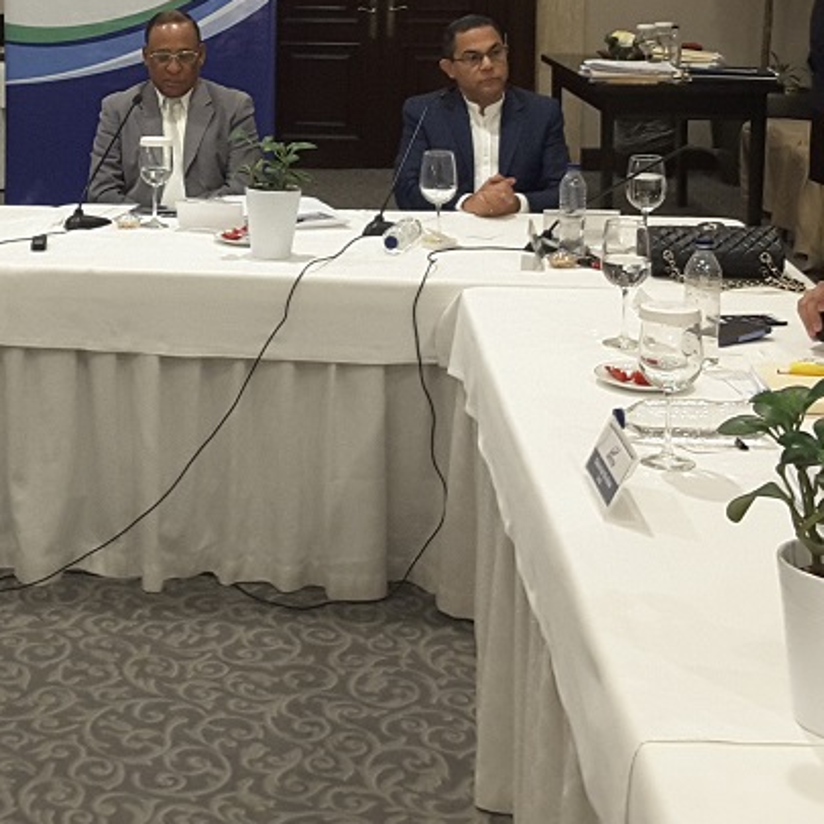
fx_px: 1804
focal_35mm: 67
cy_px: 114
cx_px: 155
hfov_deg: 25.3
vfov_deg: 25.1
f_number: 1.9
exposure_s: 1/30
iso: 100
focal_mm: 2.9
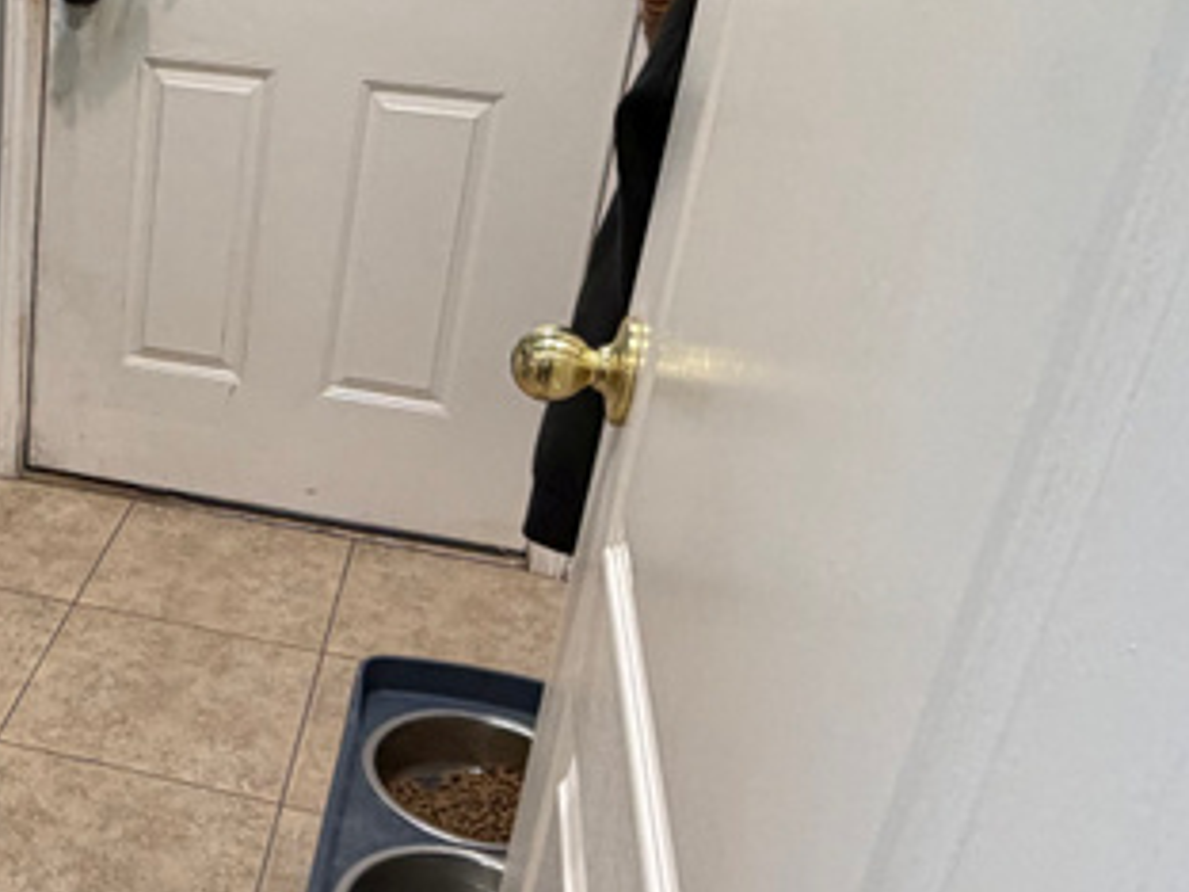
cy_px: 469
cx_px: 38
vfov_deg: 31.5
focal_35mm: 46
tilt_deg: -24.8
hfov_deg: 37.5
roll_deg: -2.2
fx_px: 1580
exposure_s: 1/60
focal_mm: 2.22
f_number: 2.2
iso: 200
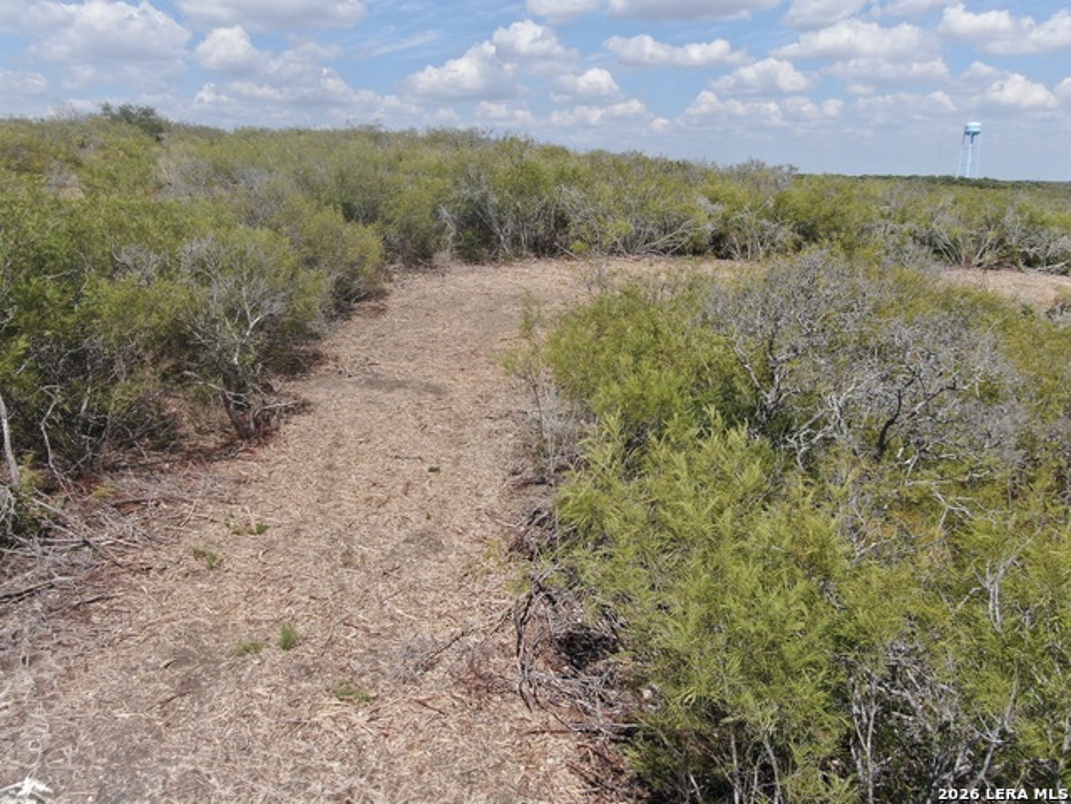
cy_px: 402
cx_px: 536
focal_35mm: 26
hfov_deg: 67.3
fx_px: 804
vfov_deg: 53.1
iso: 100
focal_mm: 4.68
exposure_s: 1/1600
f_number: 2.9
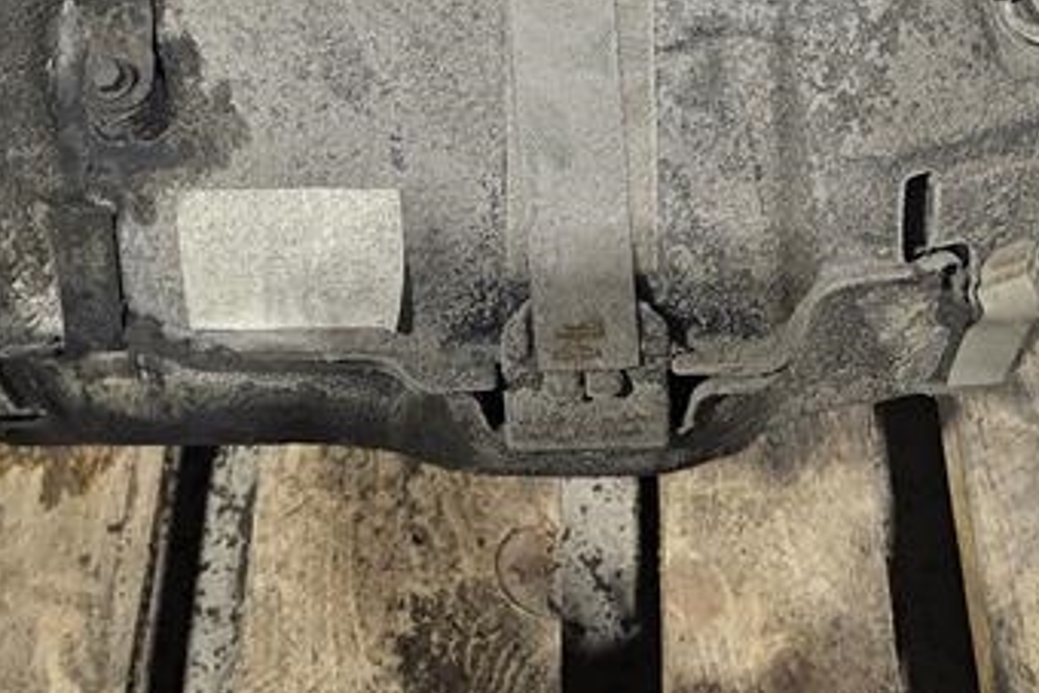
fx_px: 1299
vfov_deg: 28.4
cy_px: 31
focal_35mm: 45
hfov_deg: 43.4
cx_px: 425
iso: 200
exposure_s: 1/100
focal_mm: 5.4
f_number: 1.8
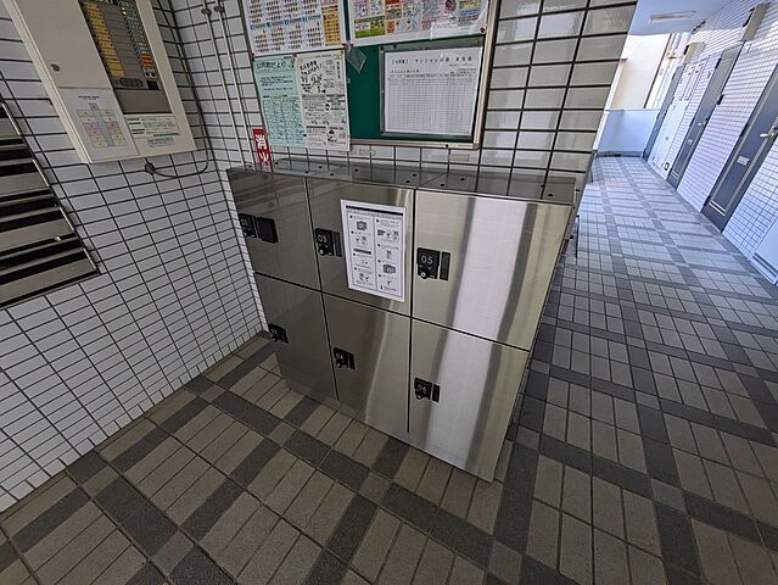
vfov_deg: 85.7
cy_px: 292
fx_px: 315
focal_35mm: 14
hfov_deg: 102.0
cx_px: 389
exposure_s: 1/60
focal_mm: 1.83
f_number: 2.2
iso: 188
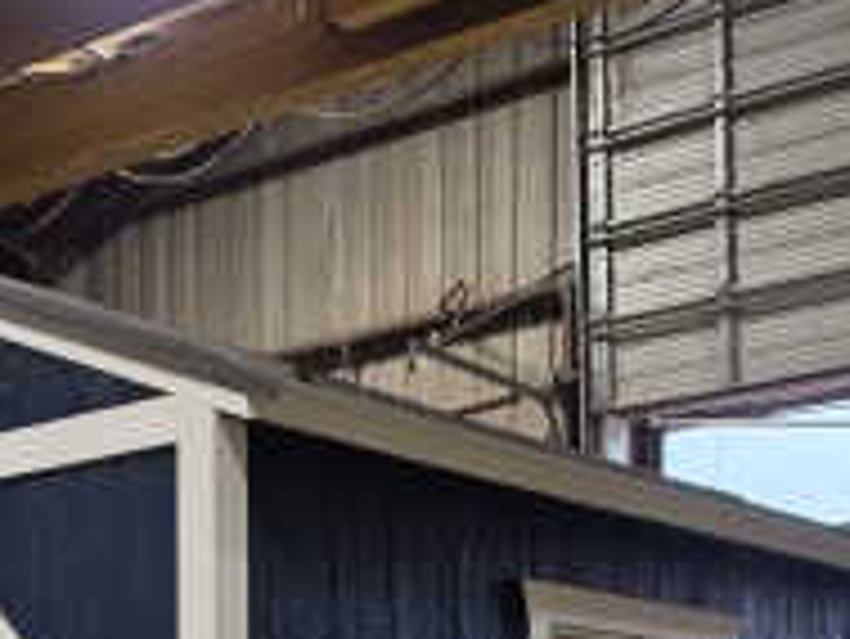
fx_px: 1917
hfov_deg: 24.4
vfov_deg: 16.9
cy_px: 994
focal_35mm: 78
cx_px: 103
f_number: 1.4
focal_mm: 6.5
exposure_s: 1/120
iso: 100
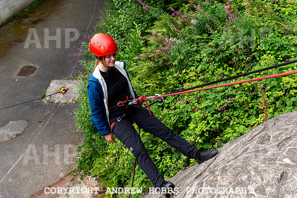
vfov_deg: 35.0
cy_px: 99
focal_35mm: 38
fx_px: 313
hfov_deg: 50.7
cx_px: 148
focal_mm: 38
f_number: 4
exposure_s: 1/500
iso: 280
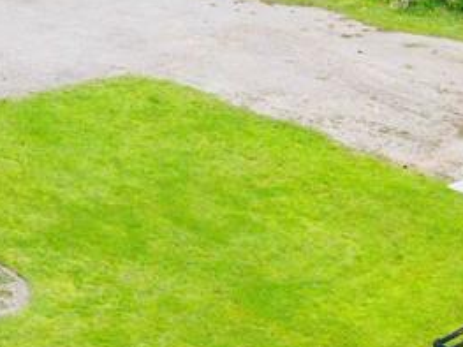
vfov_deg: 10.0
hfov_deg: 11.8
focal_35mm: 146
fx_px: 1952
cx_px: -518
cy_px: -35
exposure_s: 1/320
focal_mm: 8.67
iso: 260
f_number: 1.8
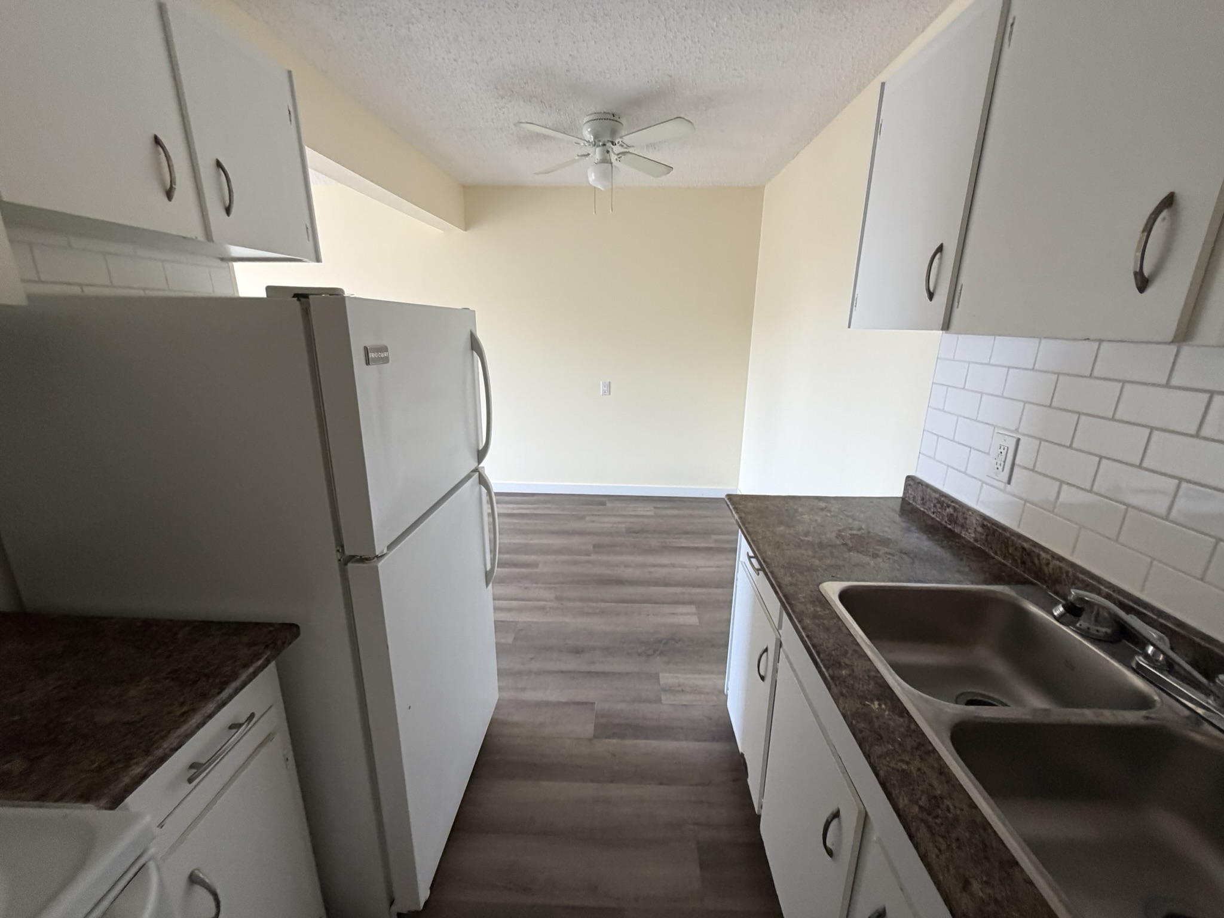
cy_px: 459
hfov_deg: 102.1
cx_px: 612
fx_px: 495
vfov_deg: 85.7
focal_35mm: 14
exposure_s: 1/121
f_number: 2.2
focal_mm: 2.22
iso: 250
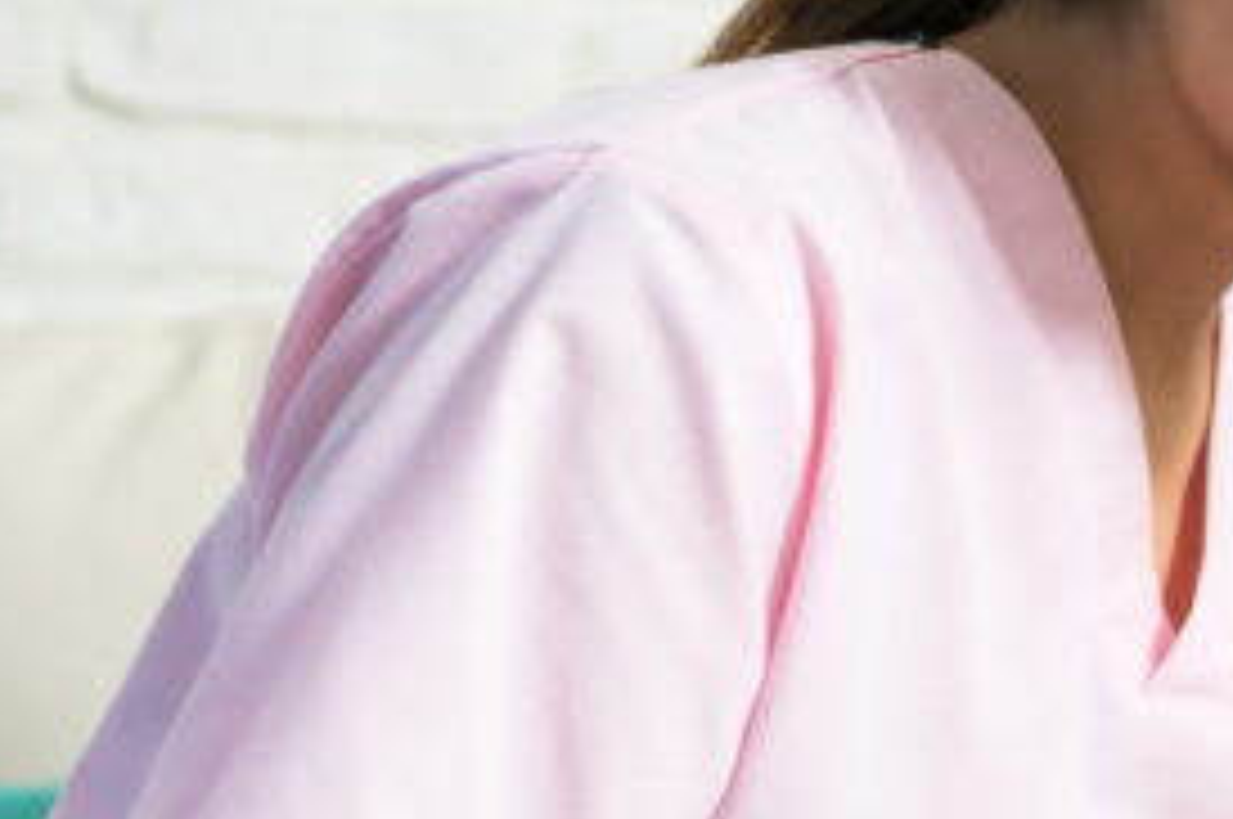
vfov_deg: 10.4
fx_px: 4481
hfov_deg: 14.5
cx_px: 1926
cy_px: 488
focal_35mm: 131
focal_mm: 35
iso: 400
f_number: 1.8
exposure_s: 1/200
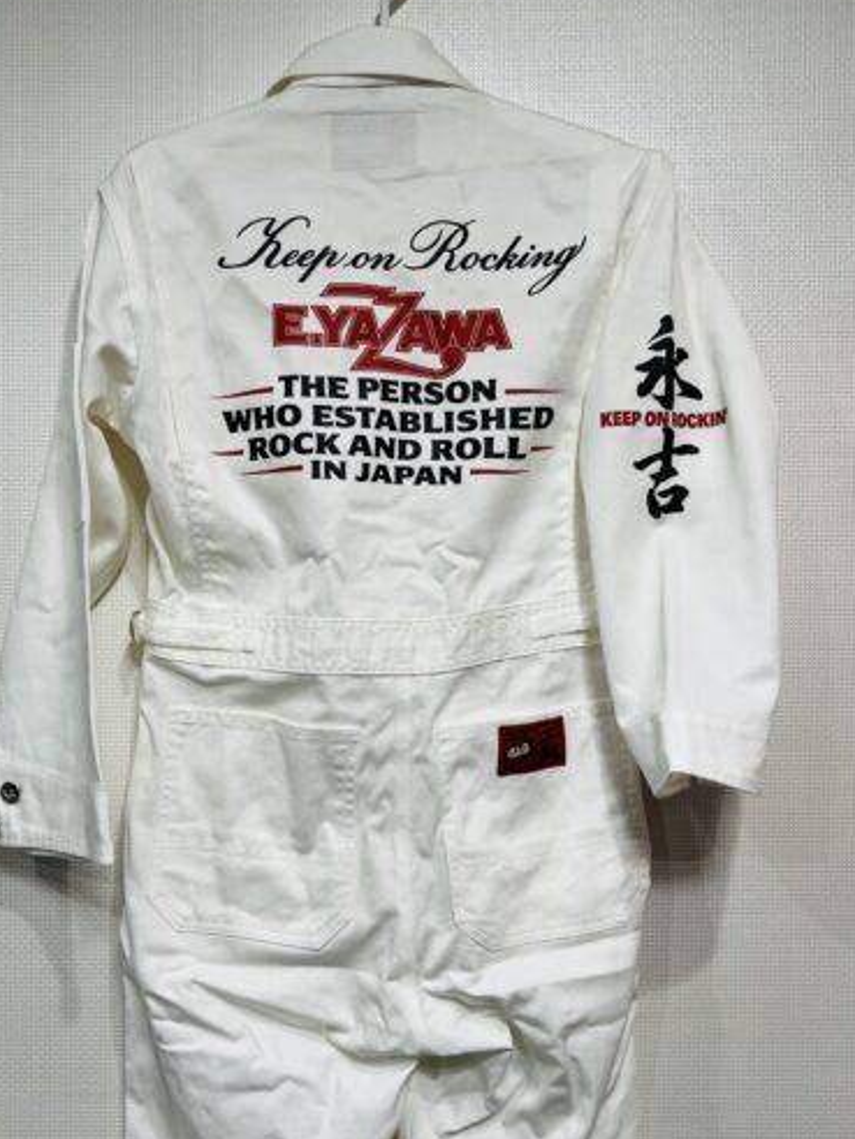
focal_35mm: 31
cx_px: 385
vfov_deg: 58.1
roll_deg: -0.1
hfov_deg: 45.4
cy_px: 645
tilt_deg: -1.1
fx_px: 1021
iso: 64
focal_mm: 5.7
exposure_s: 1/121
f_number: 1.5
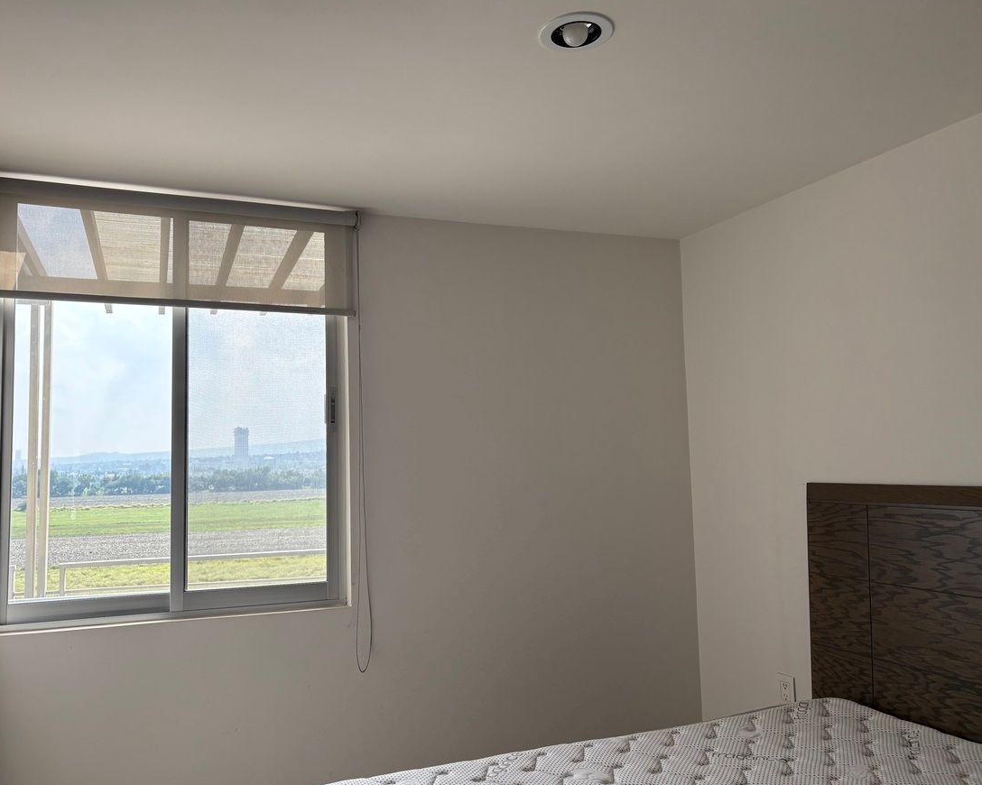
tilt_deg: +4.3
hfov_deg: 62.1
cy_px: 385
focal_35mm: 28
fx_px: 814
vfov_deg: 51.5
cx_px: 443
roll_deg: -1.3
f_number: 1.6
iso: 64
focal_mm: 5.96
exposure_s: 1/1048
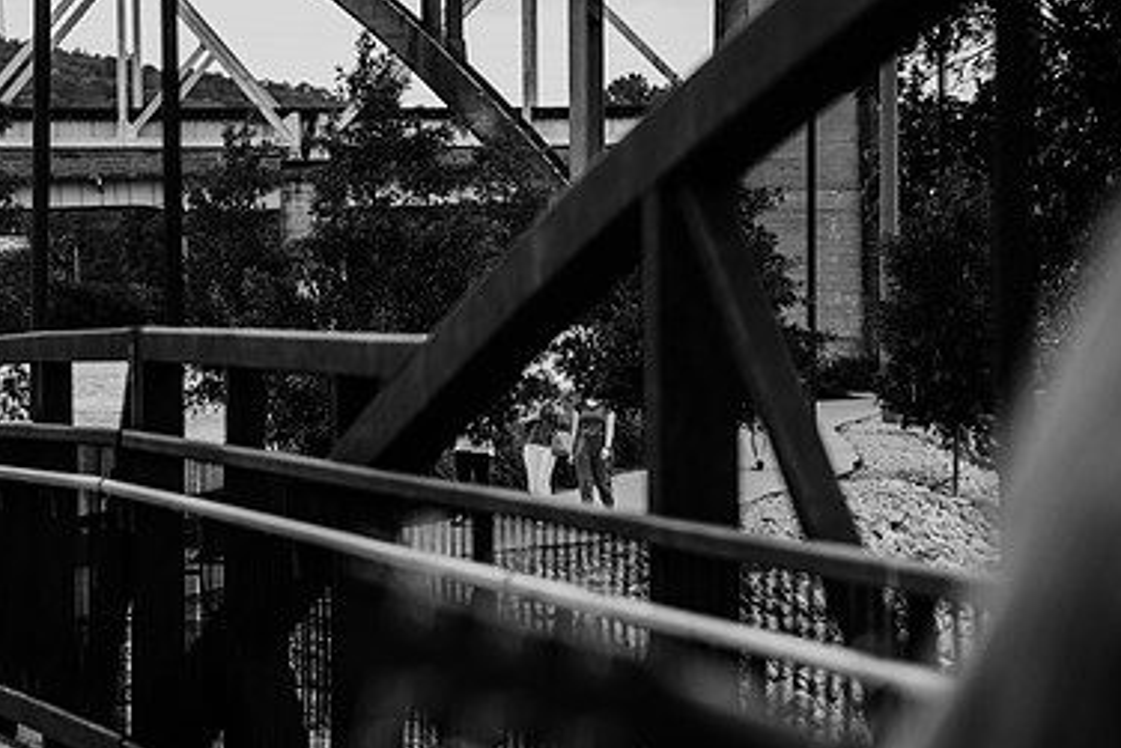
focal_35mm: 204
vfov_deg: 6.7
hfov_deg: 10.1
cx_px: 574
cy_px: 404
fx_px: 6354
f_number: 4
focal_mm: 120
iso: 320
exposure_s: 1/640
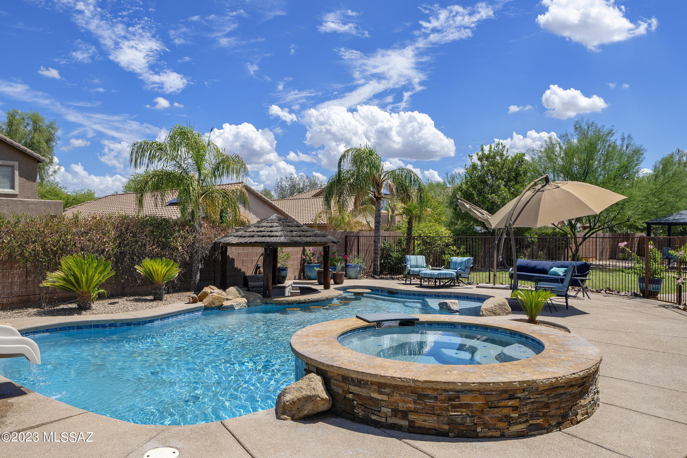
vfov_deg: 55.1
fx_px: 439
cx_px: 344
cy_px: 229
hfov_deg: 76.1
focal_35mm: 23
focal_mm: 23
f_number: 9
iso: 100
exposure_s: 1/250
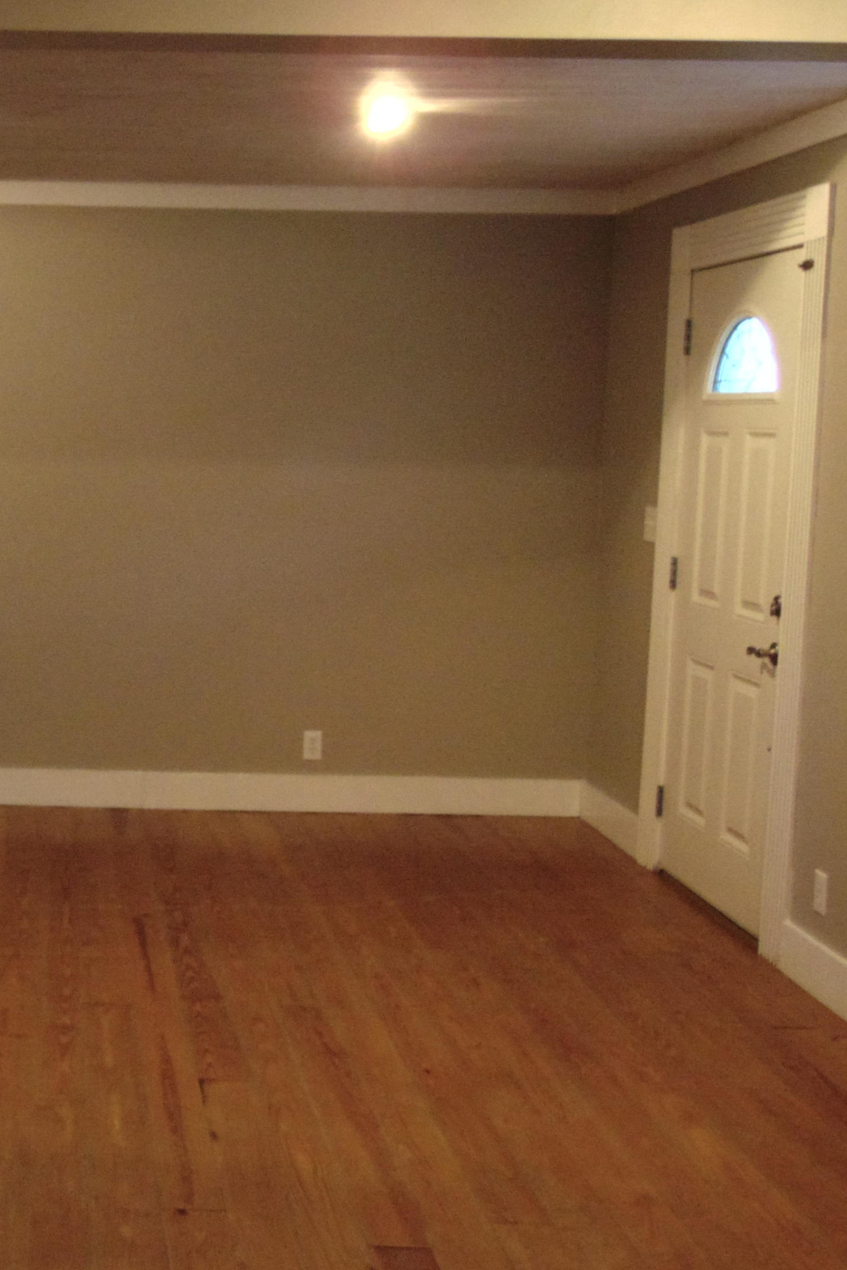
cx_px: 31
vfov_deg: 39.6
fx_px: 1764
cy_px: 627
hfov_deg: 25.8
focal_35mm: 50
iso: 400
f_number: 3.2
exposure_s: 1/10
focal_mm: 6.3
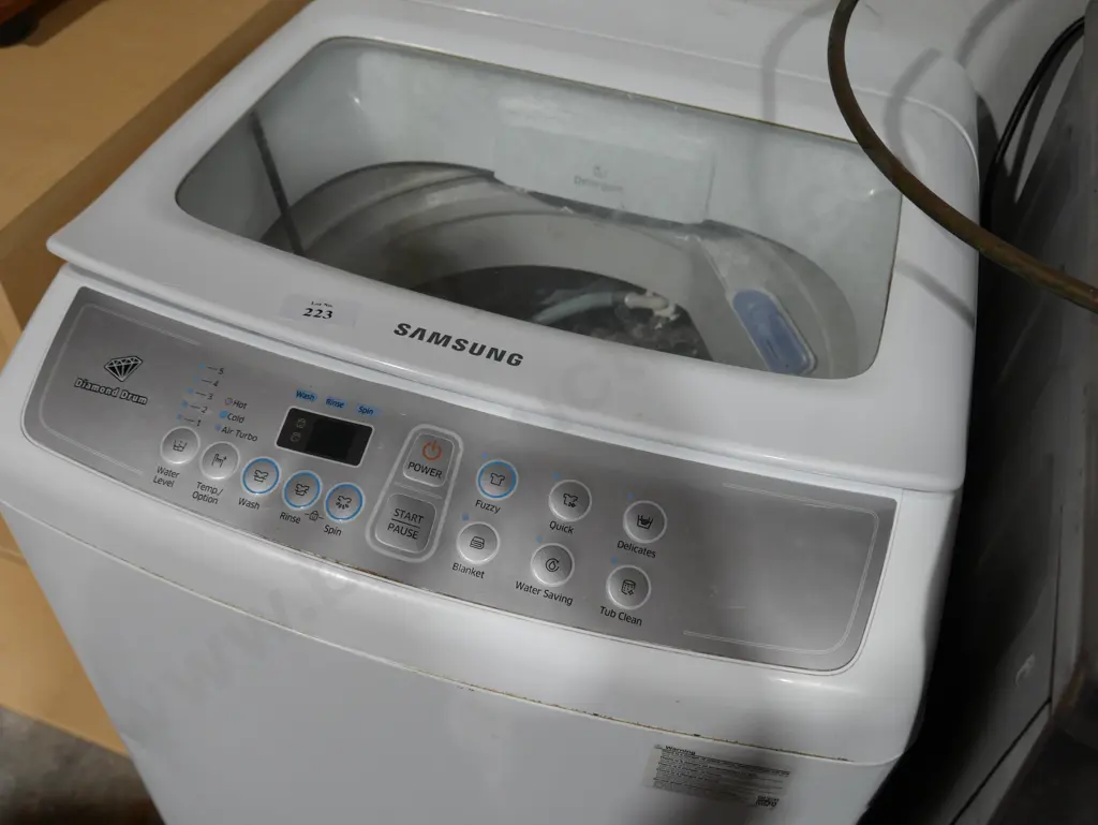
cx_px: 549
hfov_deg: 53.9
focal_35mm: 34
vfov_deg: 41.8
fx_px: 1079
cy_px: 412
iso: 320
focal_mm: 17
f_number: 4.5
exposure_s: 1/60
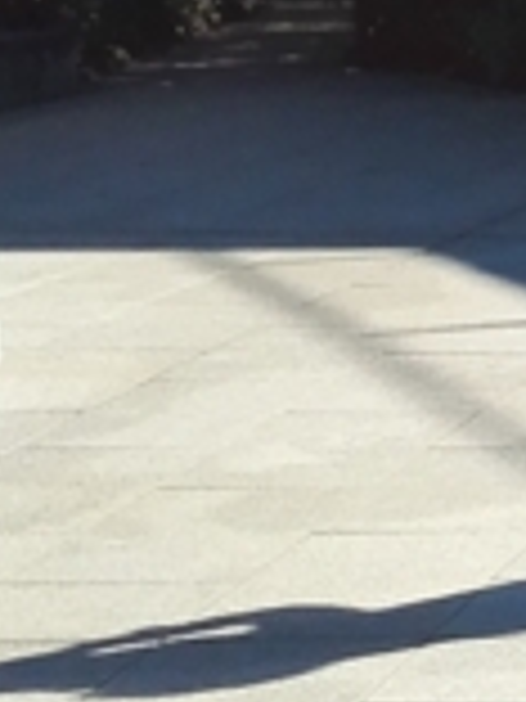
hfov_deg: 7.4
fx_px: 3849
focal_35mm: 190
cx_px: 1236
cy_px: 58
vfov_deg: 10.4
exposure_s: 1/1692
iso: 100
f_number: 2
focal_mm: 3.8
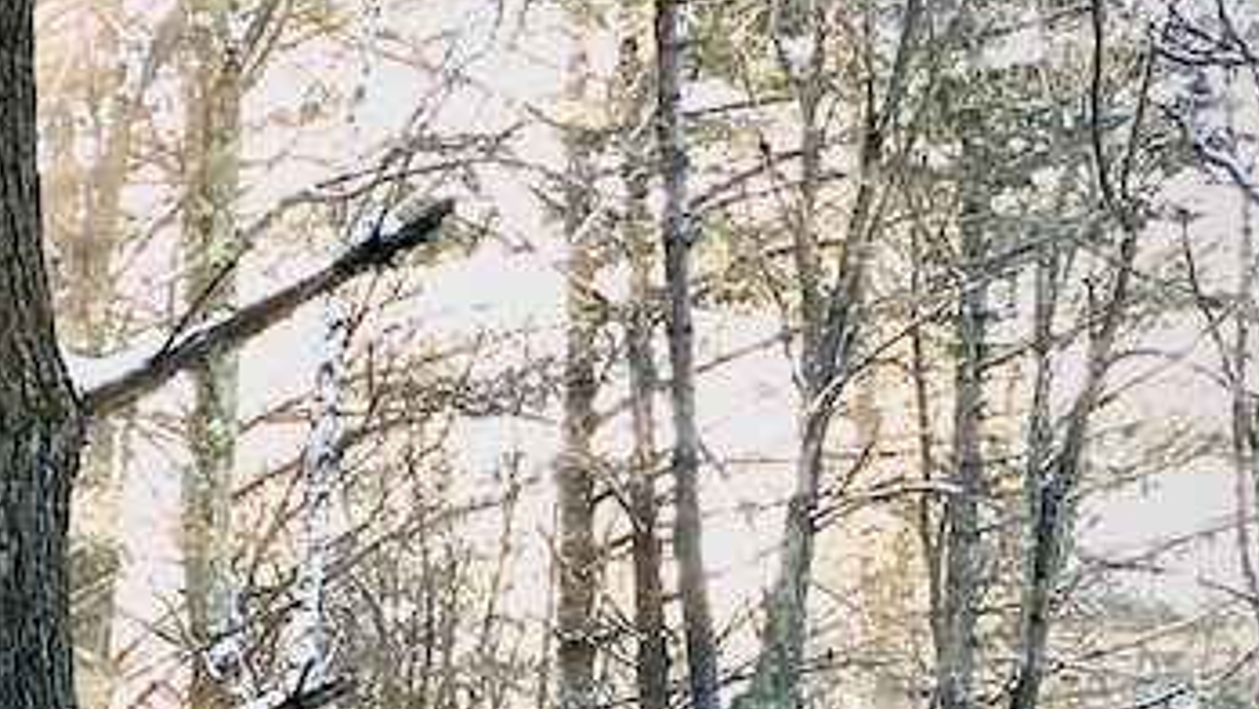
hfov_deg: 9.9
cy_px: 959
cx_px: -687
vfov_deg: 5.7
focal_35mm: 211
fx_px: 7046
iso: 25
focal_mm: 6
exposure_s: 1/122
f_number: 2.4
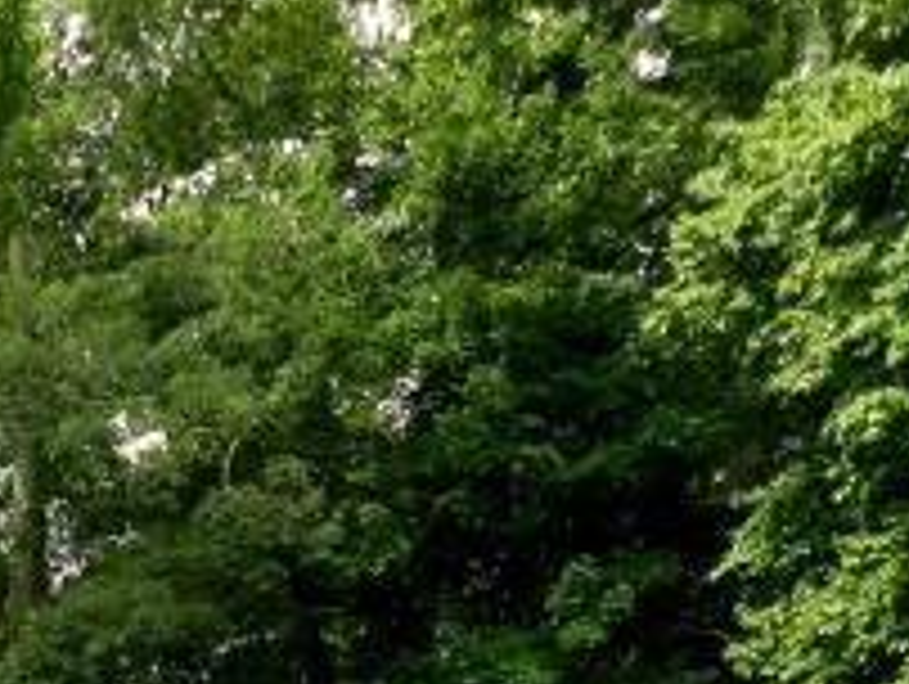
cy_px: 958
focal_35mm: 66
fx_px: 1735
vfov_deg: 19.9
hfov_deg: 27.4
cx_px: -32
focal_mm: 4
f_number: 3.4
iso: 160
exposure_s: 1/320
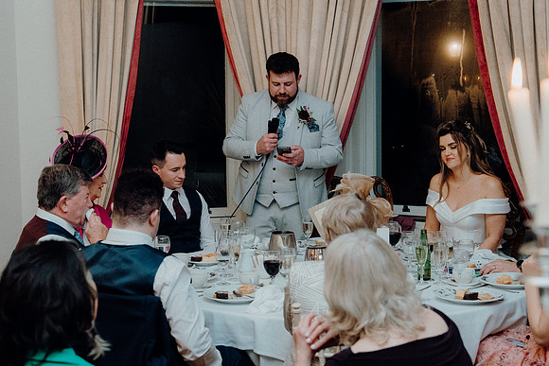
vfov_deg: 21.6
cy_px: 183
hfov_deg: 31.9
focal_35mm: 63
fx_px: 961
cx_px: 274
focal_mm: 42
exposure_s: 1/160
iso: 2500
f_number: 3.5
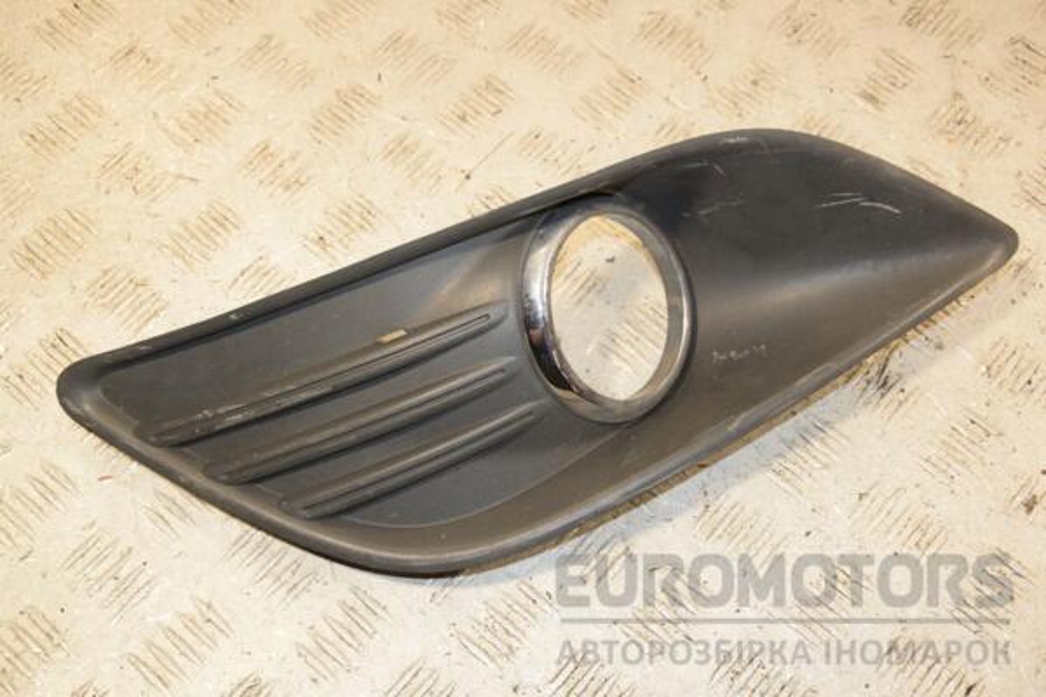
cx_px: 523
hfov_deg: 38.9
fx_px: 1482
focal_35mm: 51
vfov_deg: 26.5
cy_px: 348
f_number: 8
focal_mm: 34
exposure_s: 1/200
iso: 800
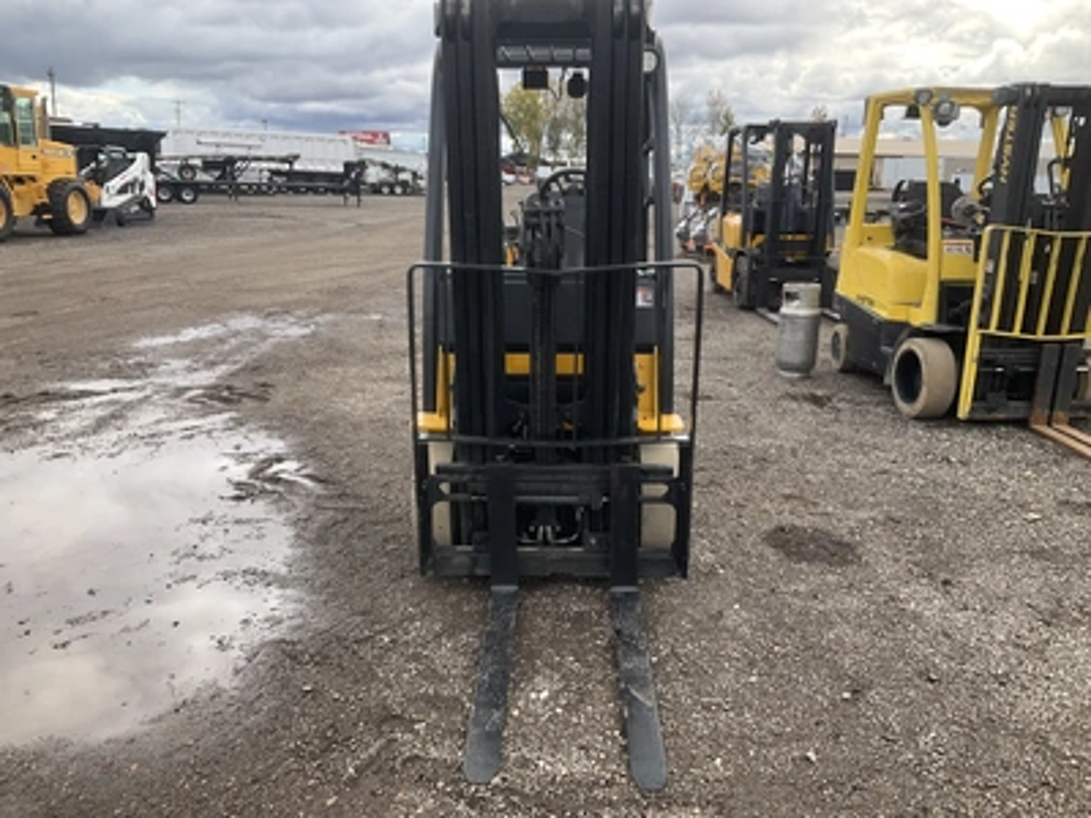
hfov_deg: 61.7
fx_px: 914
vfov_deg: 48.2
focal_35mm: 29
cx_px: 546
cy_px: 409
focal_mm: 3
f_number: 1.8
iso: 25
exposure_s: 1/635
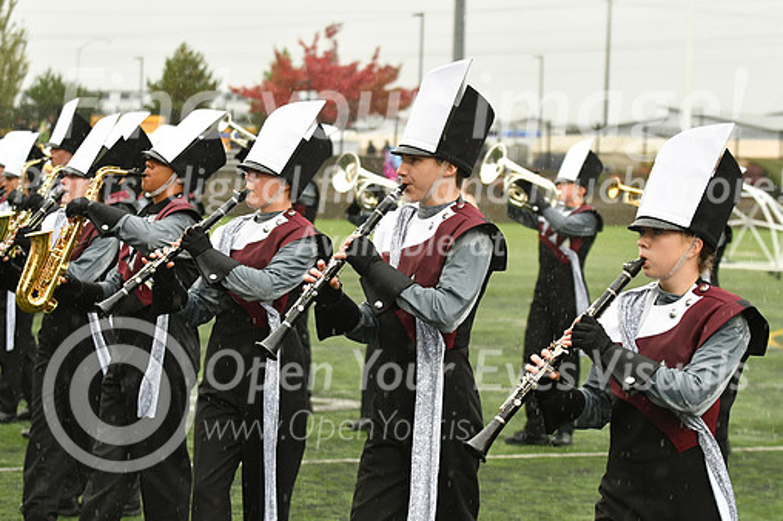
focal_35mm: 129
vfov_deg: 10.7
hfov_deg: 15.9
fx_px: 2795
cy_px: 267
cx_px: 401
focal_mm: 75
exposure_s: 1/500
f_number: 4
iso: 1000
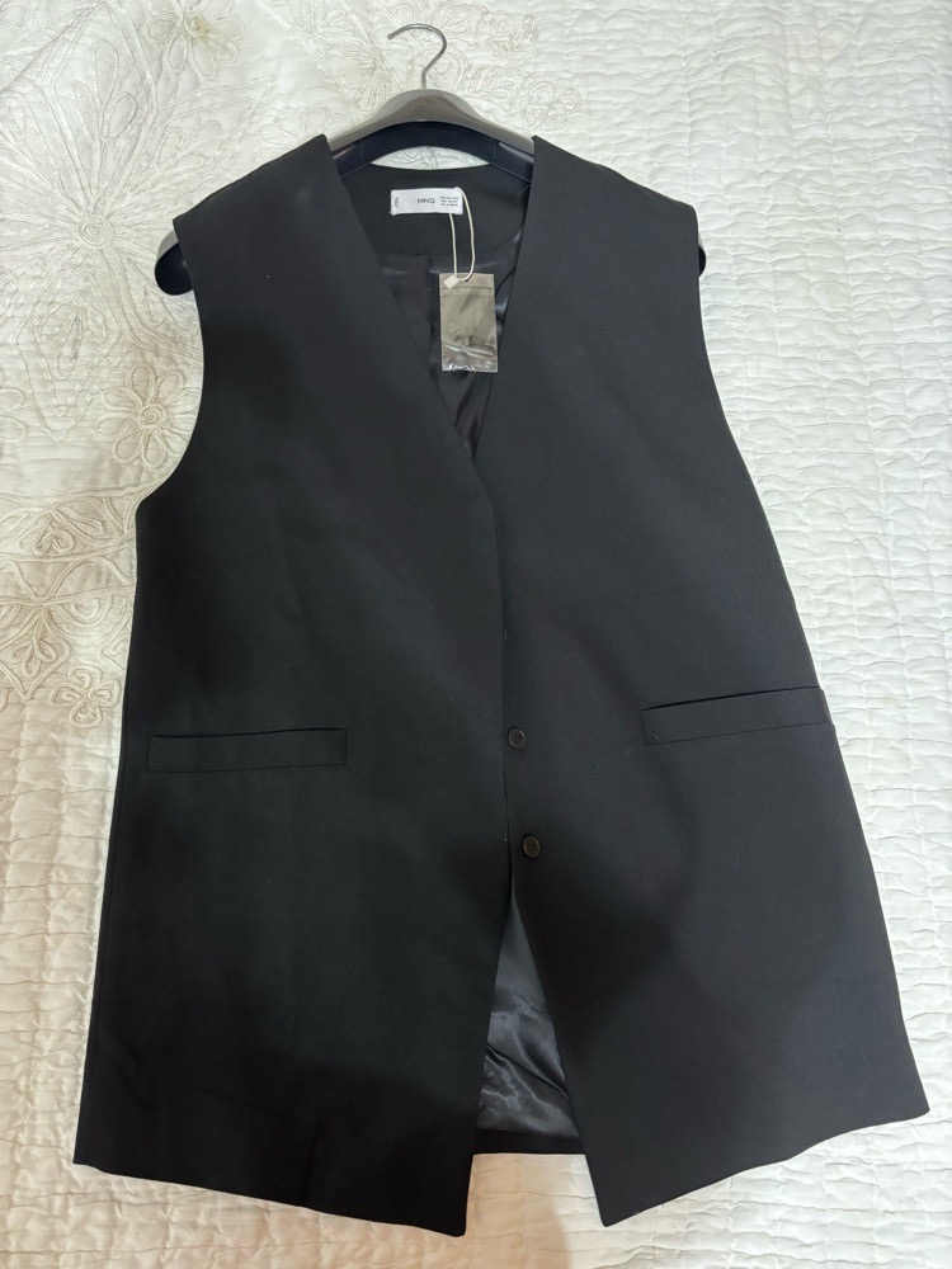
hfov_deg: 53.1
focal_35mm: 26
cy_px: 634
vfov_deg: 67.3
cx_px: 476
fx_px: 953
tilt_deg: -75.1
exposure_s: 1/25
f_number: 1.6
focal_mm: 5.96
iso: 500
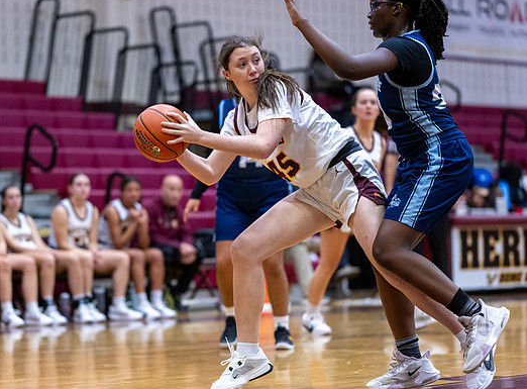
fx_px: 2013
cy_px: 214
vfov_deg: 11.0
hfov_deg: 14.9
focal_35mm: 133
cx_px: 226
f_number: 1.8
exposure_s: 1/1250
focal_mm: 85
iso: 2200
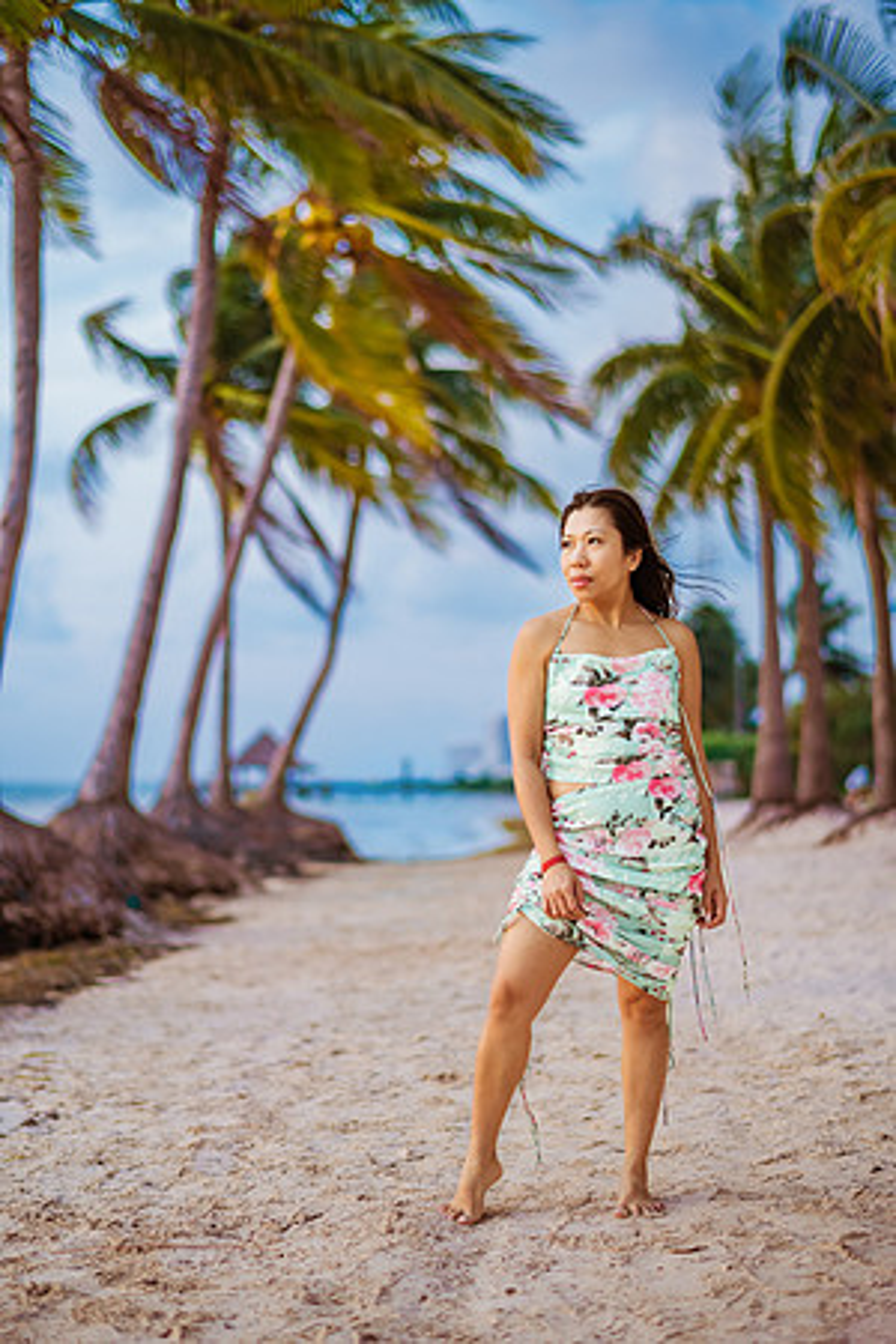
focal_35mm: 58
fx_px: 2165
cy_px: 672
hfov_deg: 23.4
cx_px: 448
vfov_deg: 34.5
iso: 640
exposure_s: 1/5000
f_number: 1.8
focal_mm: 58
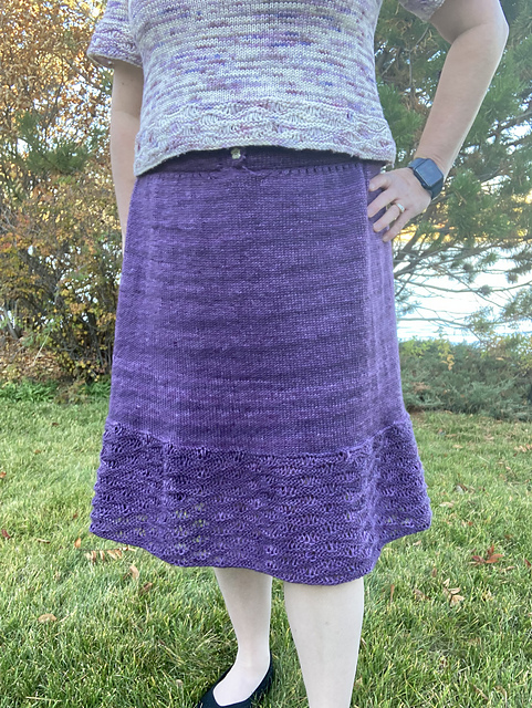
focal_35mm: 32
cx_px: 266
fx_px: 655
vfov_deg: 56.8
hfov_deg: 44.2
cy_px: 354
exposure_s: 1/86
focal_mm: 2.87
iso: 80
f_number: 2.2
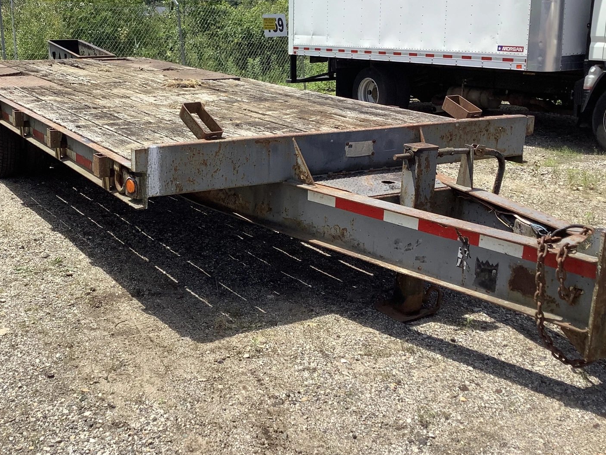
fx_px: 770
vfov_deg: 32.8
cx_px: 217
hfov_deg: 42.5
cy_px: 196
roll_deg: +0.6
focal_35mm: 44
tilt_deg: -12.5
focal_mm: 3.3
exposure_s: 1/1217
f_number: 2.4
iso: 25
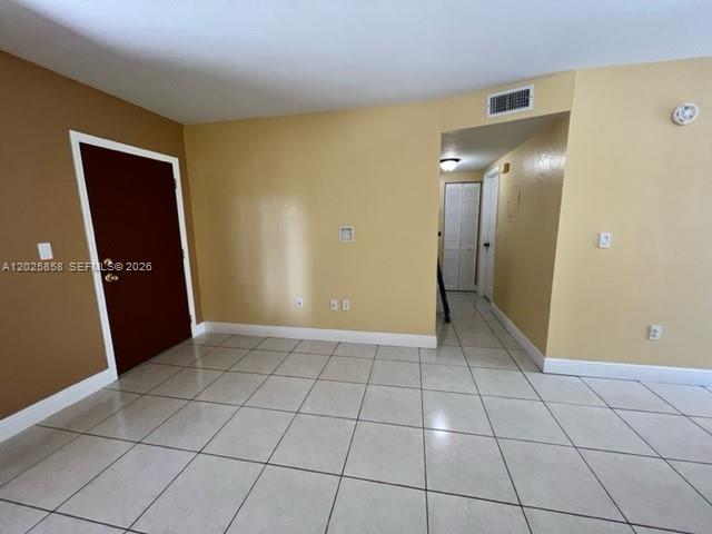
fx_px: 267
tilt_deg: -9.1
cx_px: 356
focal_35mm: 13
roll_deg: +0.9
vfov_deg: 89.9
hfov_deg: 106.2
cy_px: 267
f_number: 1.8
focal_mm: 1.57
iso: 160
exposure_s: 1/60
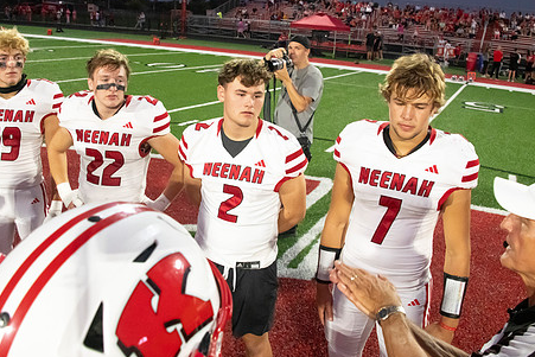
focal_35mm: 36
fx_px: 535
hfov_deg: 53.1
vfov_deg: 36.7
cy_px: 137
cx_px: 254
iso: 10000
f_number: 7.1
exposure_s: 1/320
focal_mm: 28
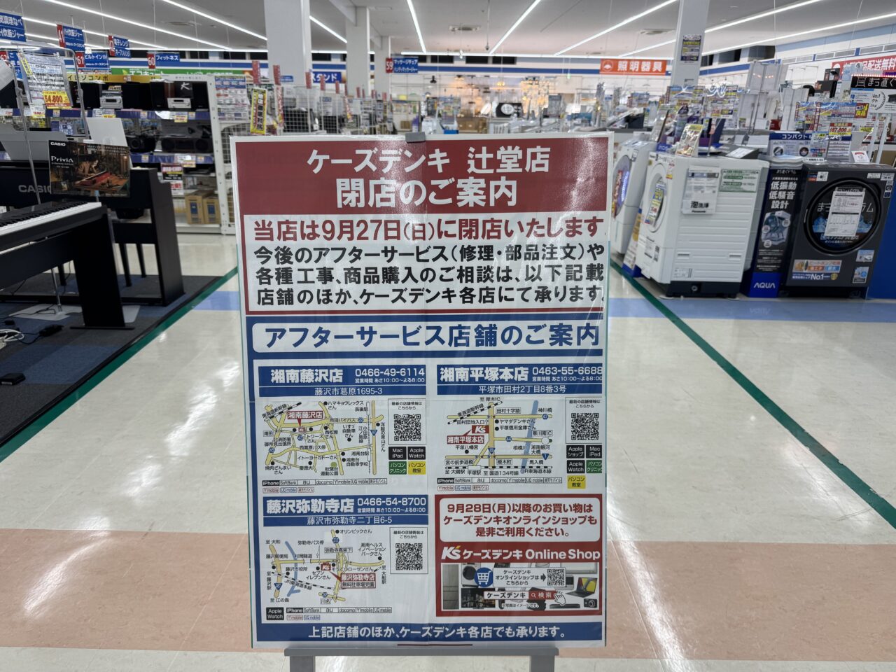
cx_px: 448
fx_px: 621
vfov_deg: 56.8
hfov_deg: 71.6
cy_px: 336
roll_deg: -0.8
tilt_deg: -19.7
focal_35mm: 24
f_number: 1.78
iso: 64
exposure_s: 1/237
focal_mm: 6.76
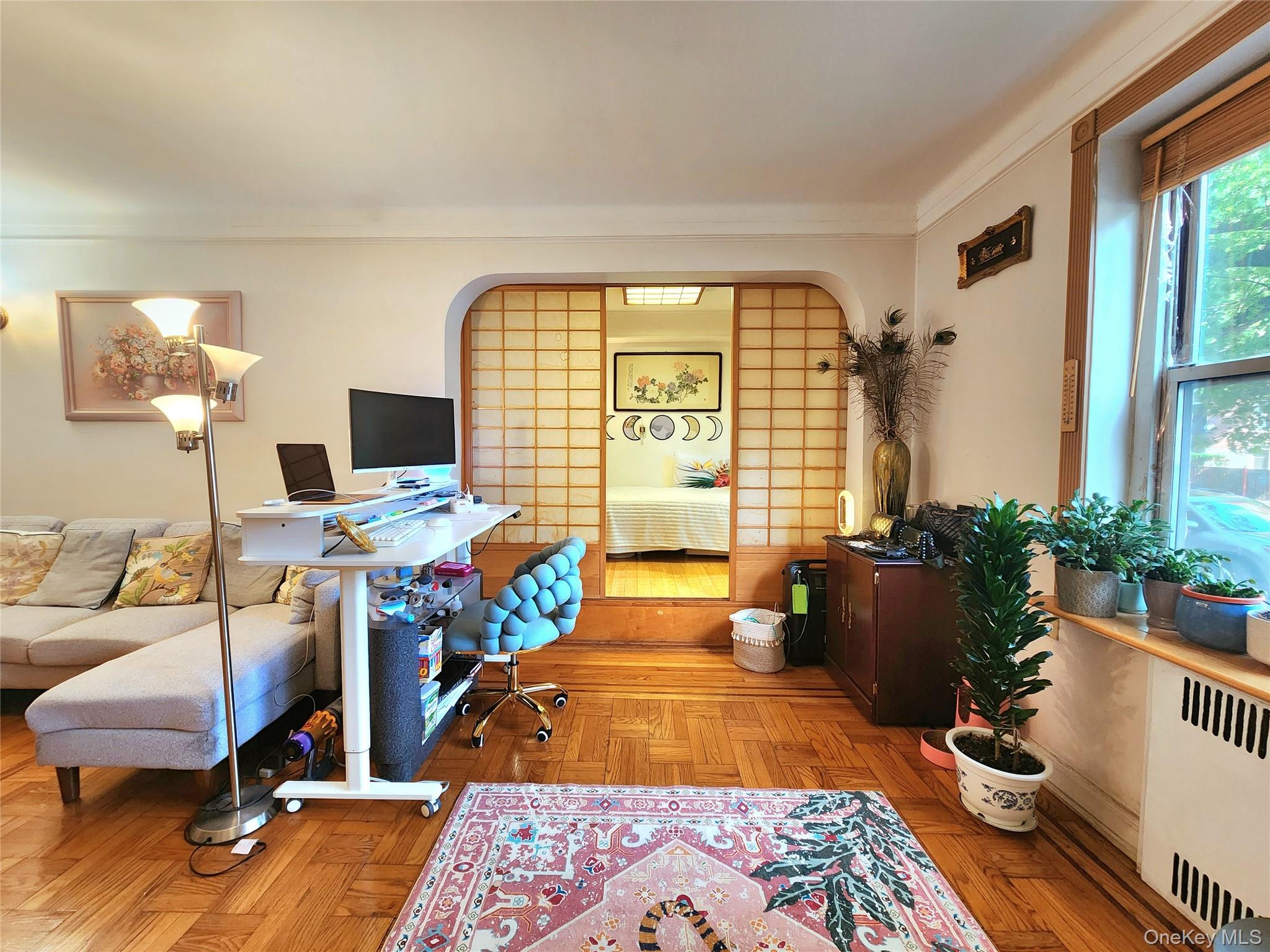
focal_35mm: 13
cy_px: 476
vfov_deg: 89.9
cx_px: 635
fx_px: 477
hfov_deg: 106.2
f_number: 2.2
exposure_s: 1/60.2
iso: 250
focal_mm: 2.2
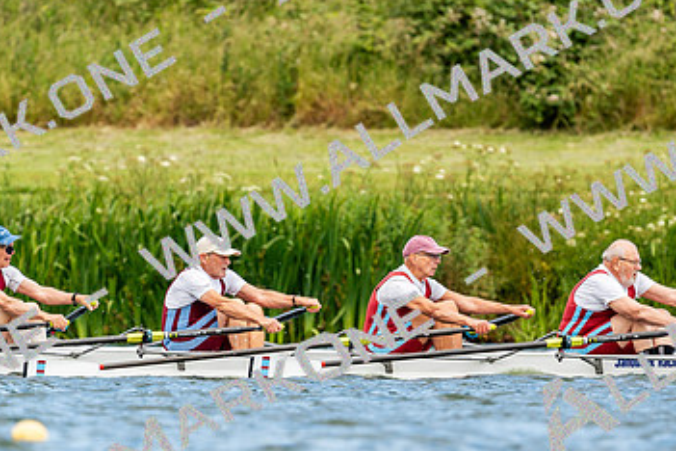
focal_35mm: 905
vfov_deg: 1.5
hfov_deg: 2.3
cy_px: 286
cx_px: 377
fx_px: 16993
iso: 500
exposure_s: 1/2000
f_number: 6.3
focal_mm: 547
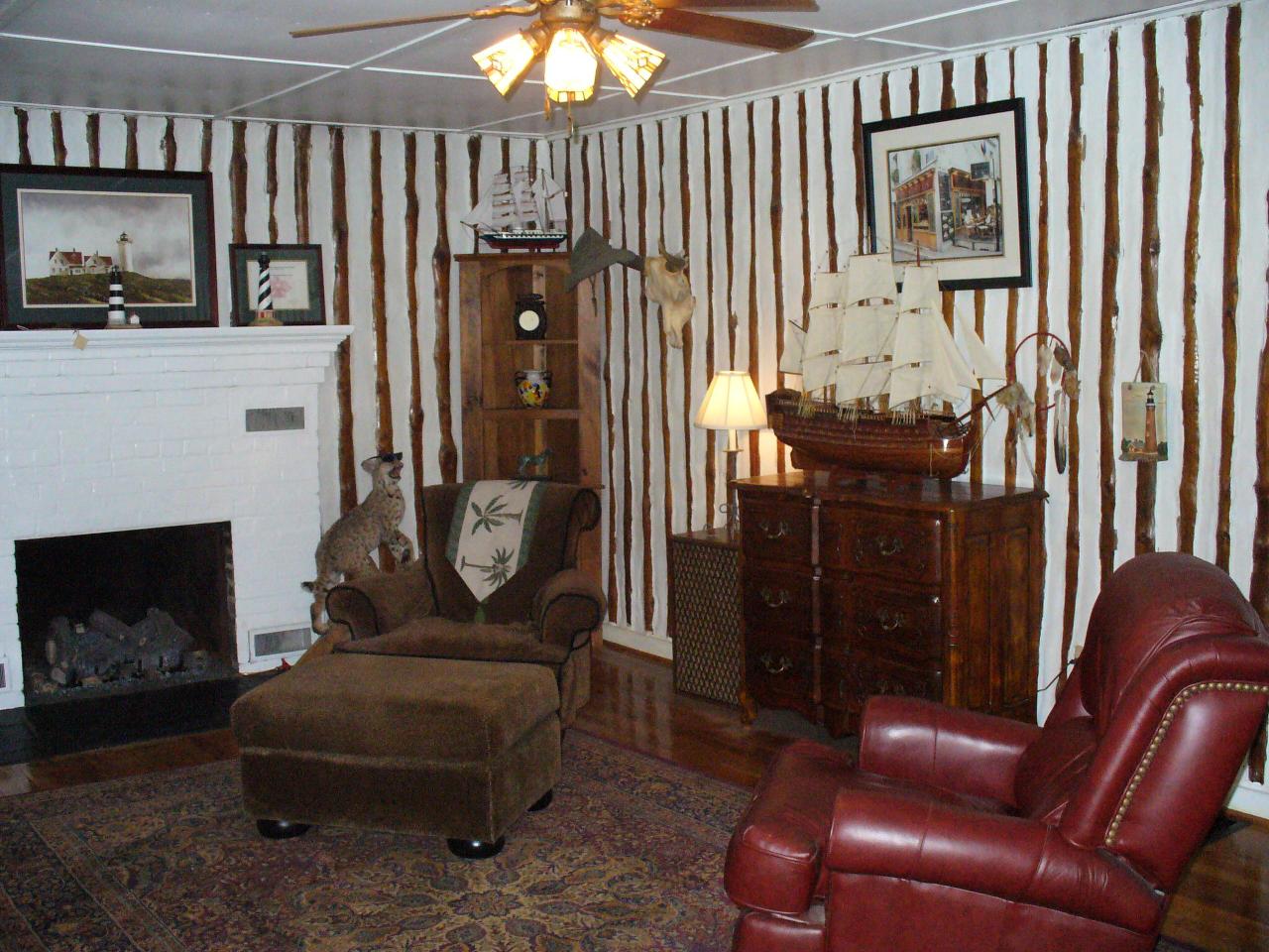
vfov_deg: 38.7
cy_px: 476
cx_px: 634
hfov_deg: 50.1
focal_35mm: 37
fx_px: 1356
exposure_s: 1/60
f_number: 2.8
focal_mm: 6.1
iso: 400
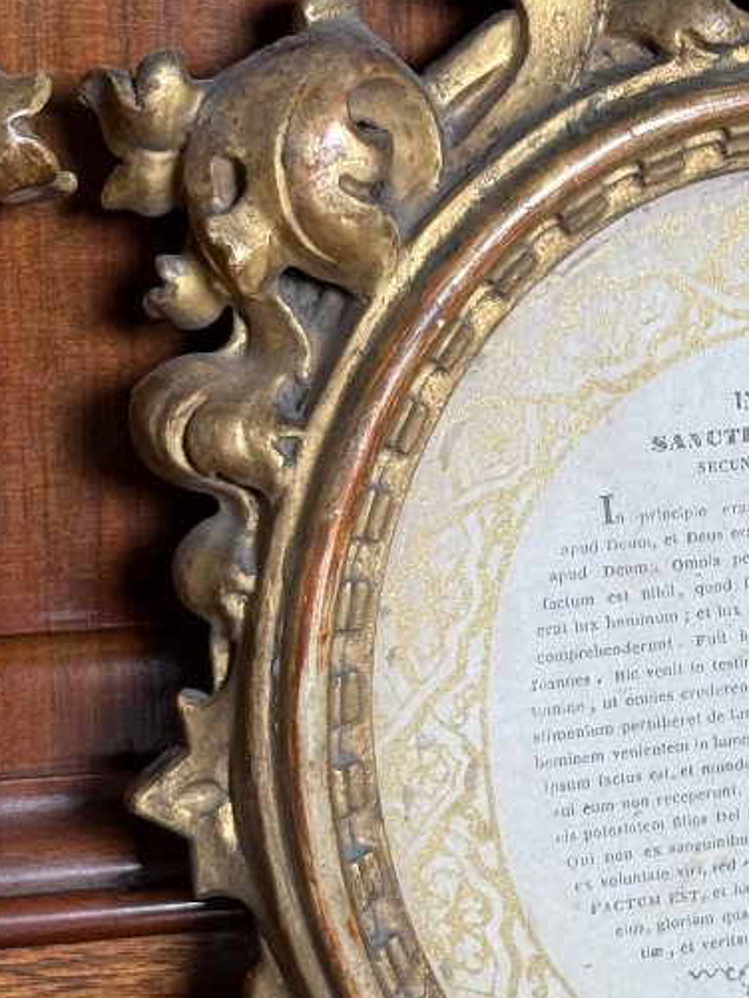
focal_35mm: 115
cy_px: 580
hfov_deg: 12.7
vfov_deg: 17.1
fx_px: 3316
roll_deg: -1.8
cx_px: 775
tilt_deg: -17.7
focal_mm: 6.76
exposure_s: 1/121
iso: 80
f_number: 1.78
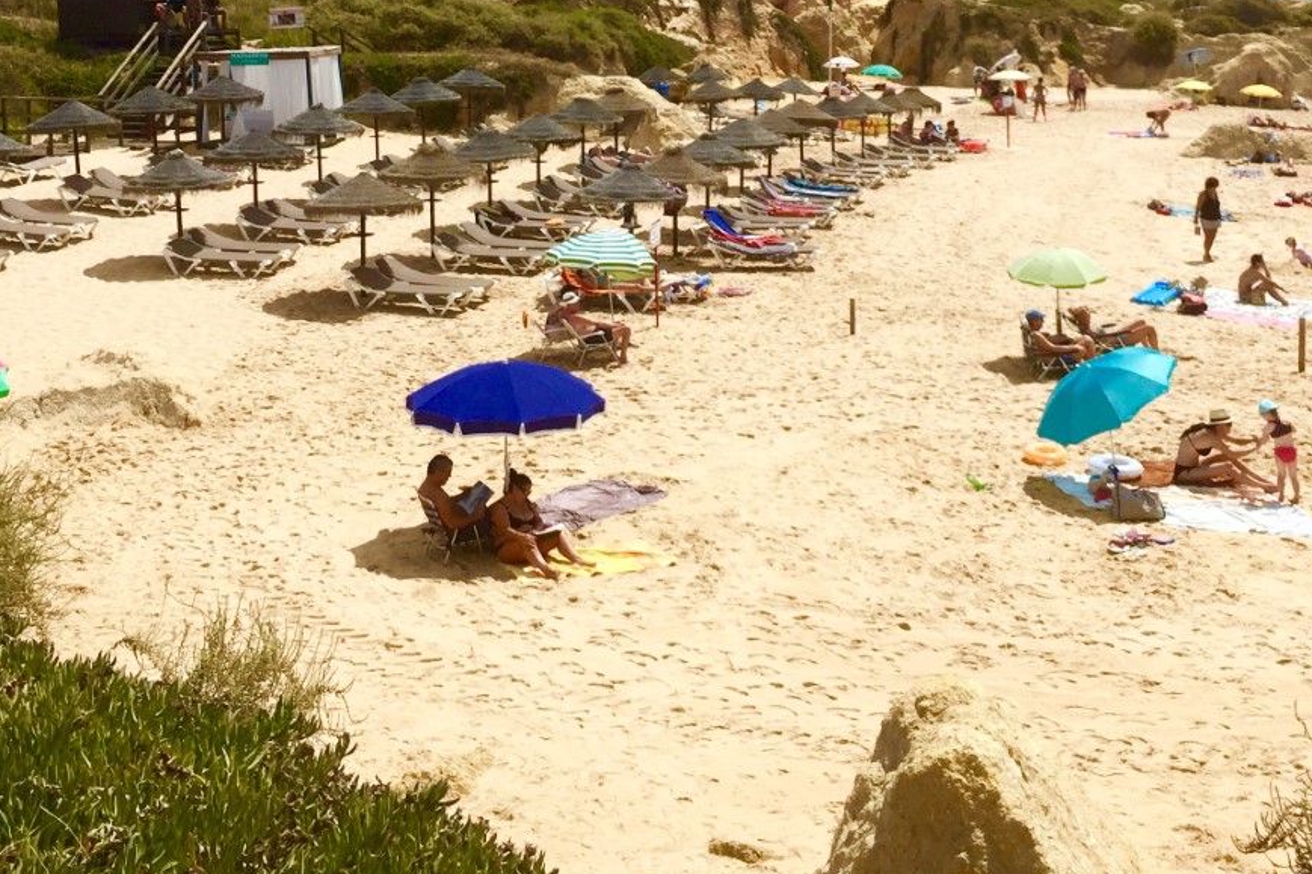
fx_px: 1822
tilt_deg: -2.6
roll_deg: +0.7
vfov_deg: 26.2
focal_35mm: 50
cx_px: 669
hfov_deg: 39.6
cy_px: 107
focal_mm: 4.15
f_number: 2.2
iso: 32
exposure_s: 1/3968
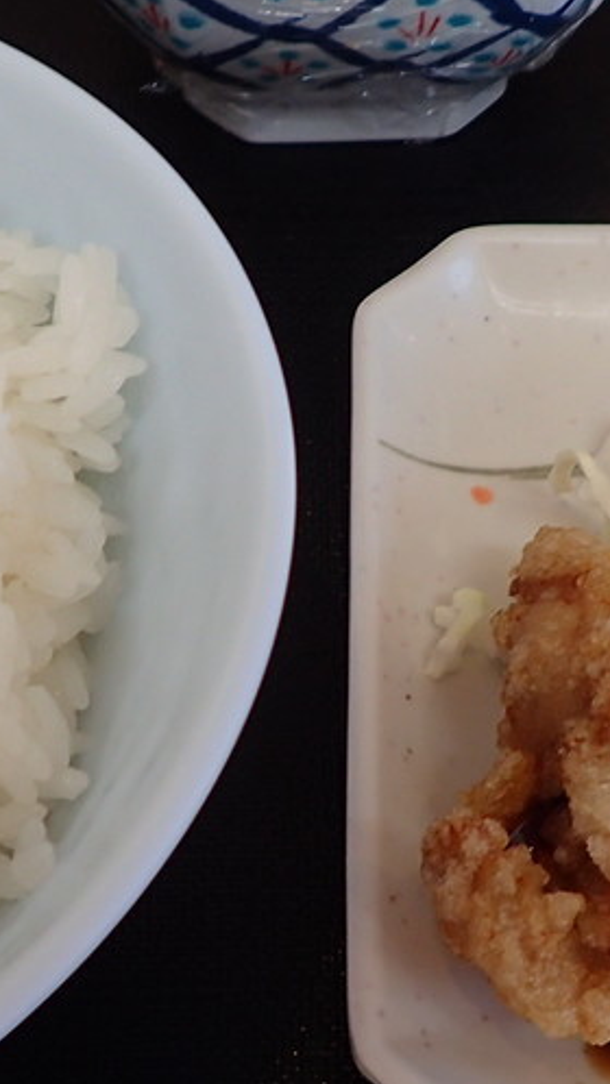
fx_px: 2014
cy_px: 518
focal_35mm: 70
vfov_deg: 30.2
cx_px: 331
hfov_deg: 17.2
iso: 100
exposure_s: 1/100
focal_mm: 4.5
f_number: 2
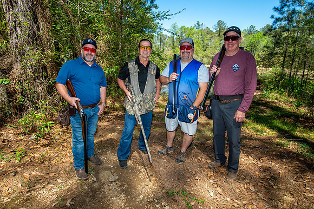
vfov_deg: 61.9
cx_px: 157
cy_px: 104
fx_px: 174
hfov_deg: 84.0
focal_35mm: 20
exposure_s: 1/250
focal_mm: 20
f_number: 5
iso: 100
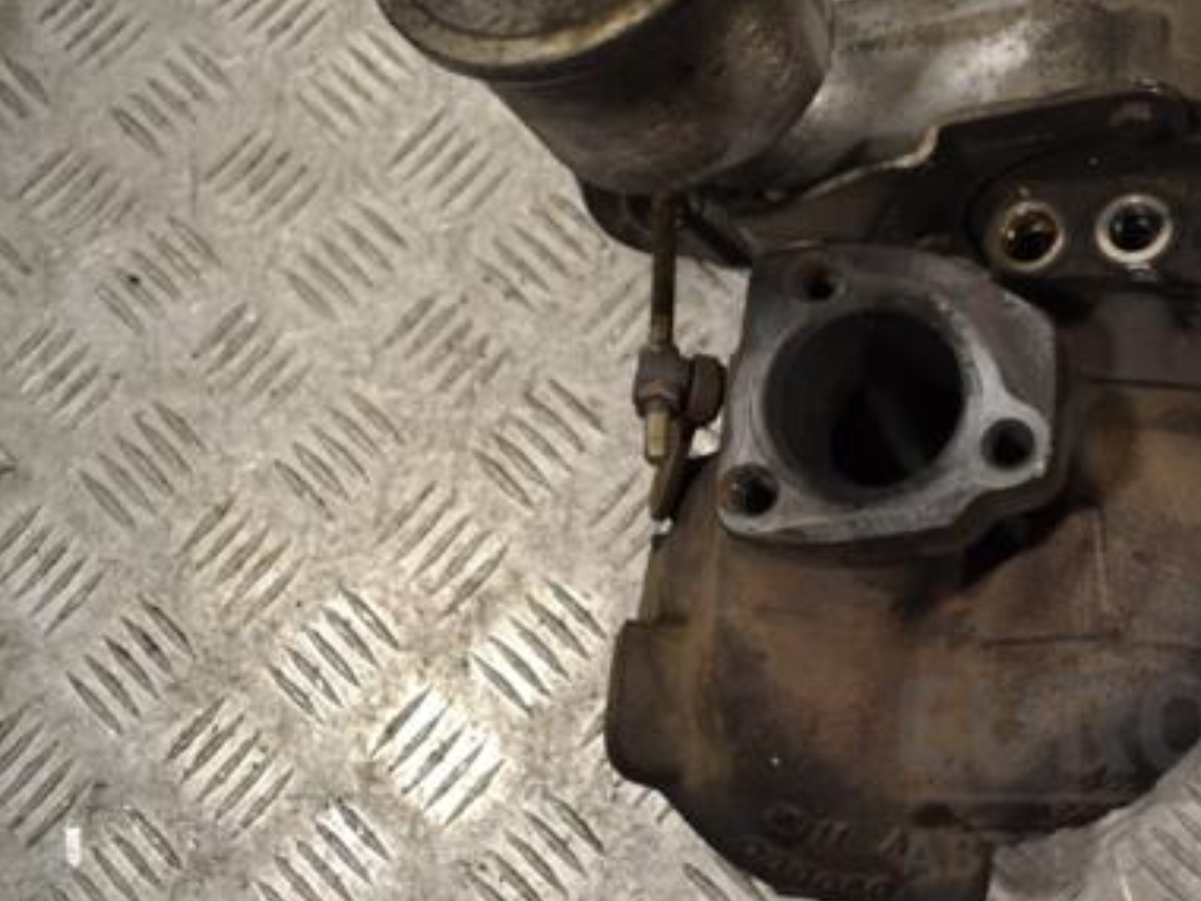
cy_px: 303
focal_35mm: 41
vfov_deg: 34.8
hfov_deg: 44.8
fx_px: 1422
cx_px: 841
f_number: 4
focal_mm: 18
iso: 100
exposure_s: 1/60
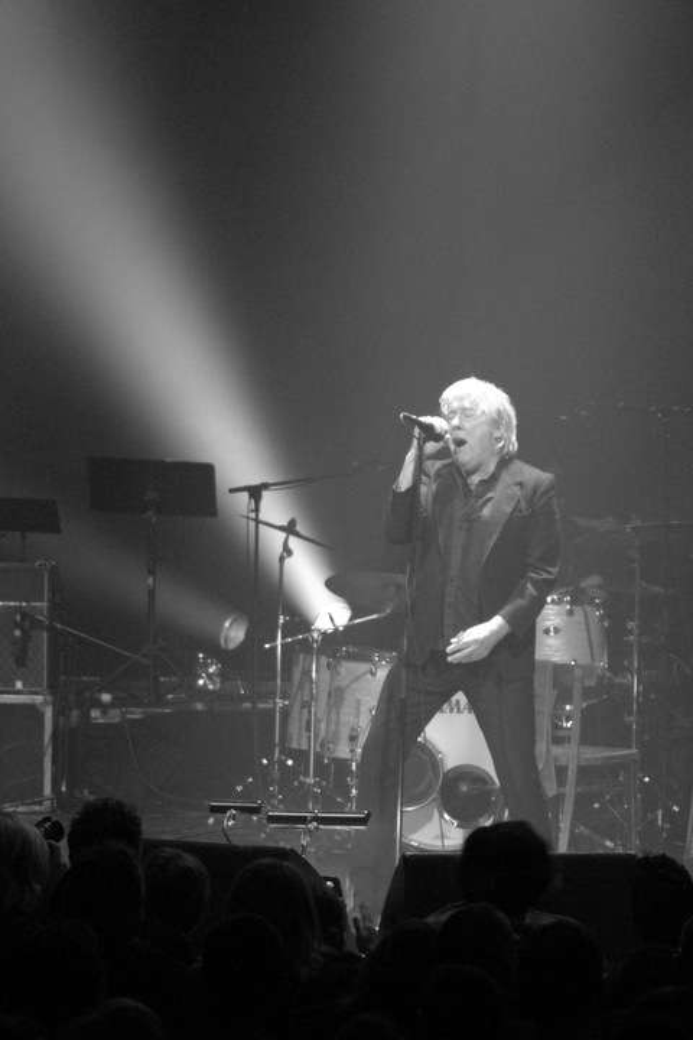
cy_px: 520
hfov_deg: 13.0
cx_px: 346
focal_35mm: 105
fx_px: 3032
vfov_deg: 19.5
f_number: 2.8
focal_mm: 70
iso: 2000
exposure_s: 1/80
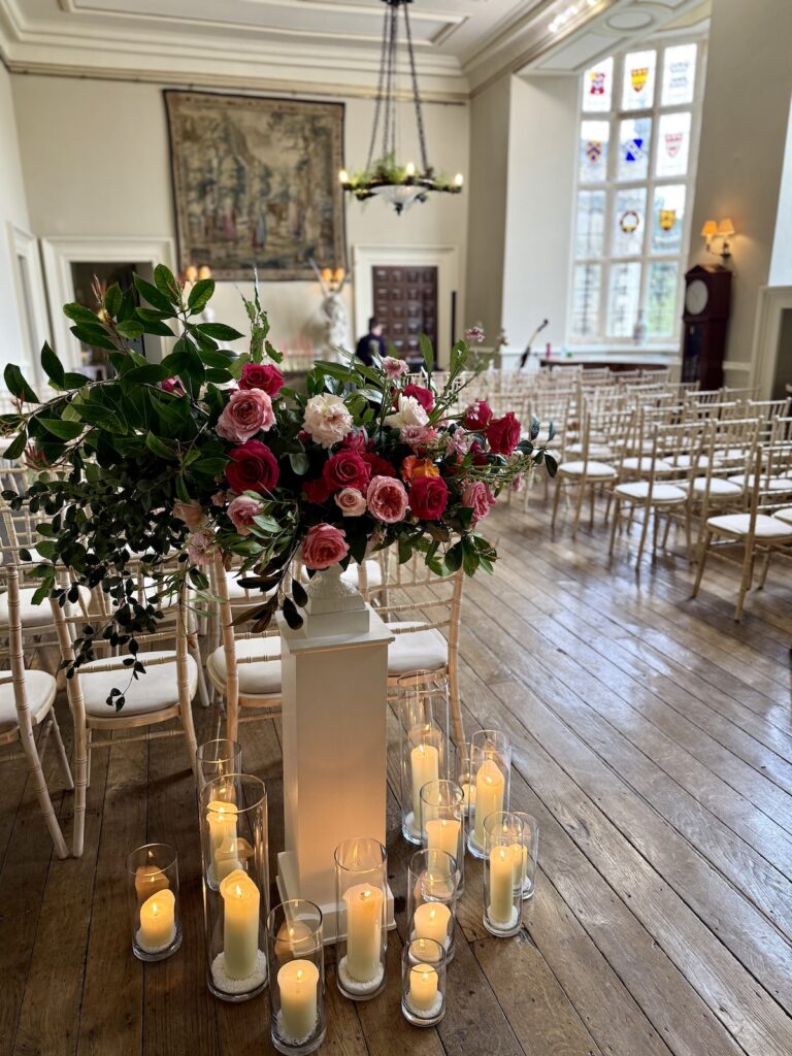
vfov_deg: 71.6
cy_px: 528
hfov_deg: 56.8
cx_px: 396
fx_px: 732
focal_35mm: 24
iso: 160
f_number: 1.78
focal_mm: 6.76
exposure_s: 1/50
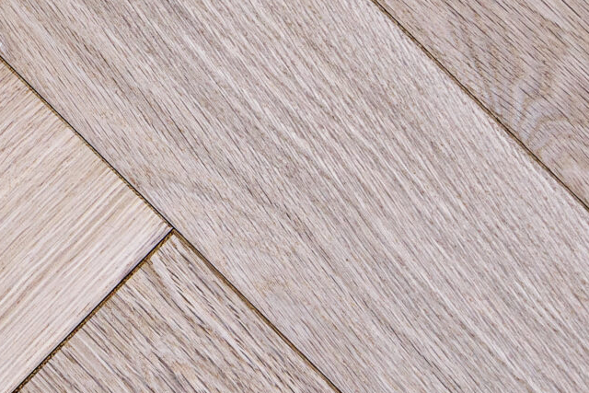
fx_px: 2880
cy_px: -319
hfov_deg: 10.8
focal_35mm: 176
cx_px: -519
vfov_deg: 7.6
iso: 500
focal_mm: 44
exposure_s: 1/50
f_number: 5
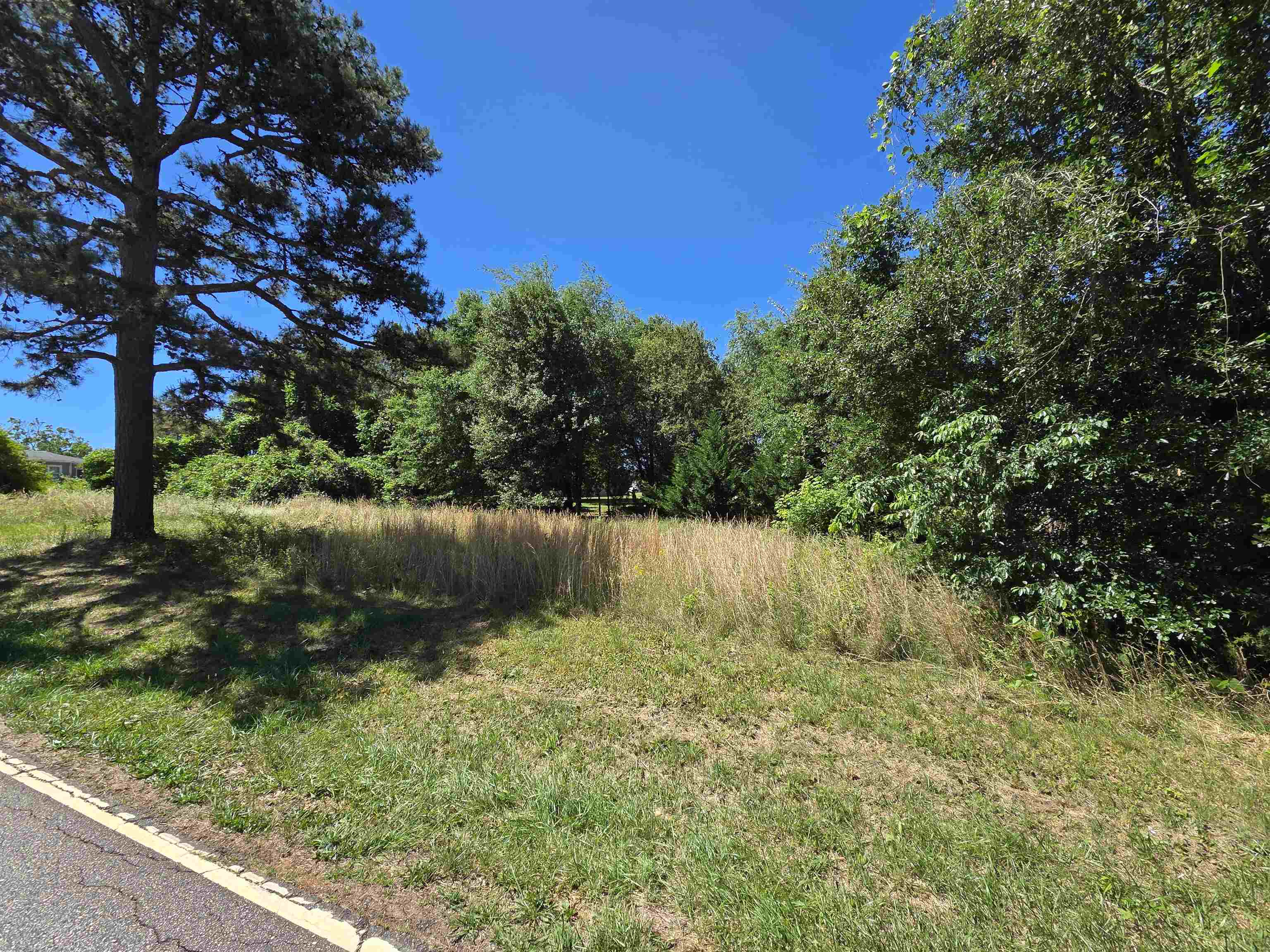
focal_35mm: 13
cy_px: 476
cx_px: 635
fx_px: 477
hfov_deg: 106.2
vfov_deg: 89.9
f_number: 2.2
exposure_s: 1/1218
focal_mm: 2.2
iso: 50
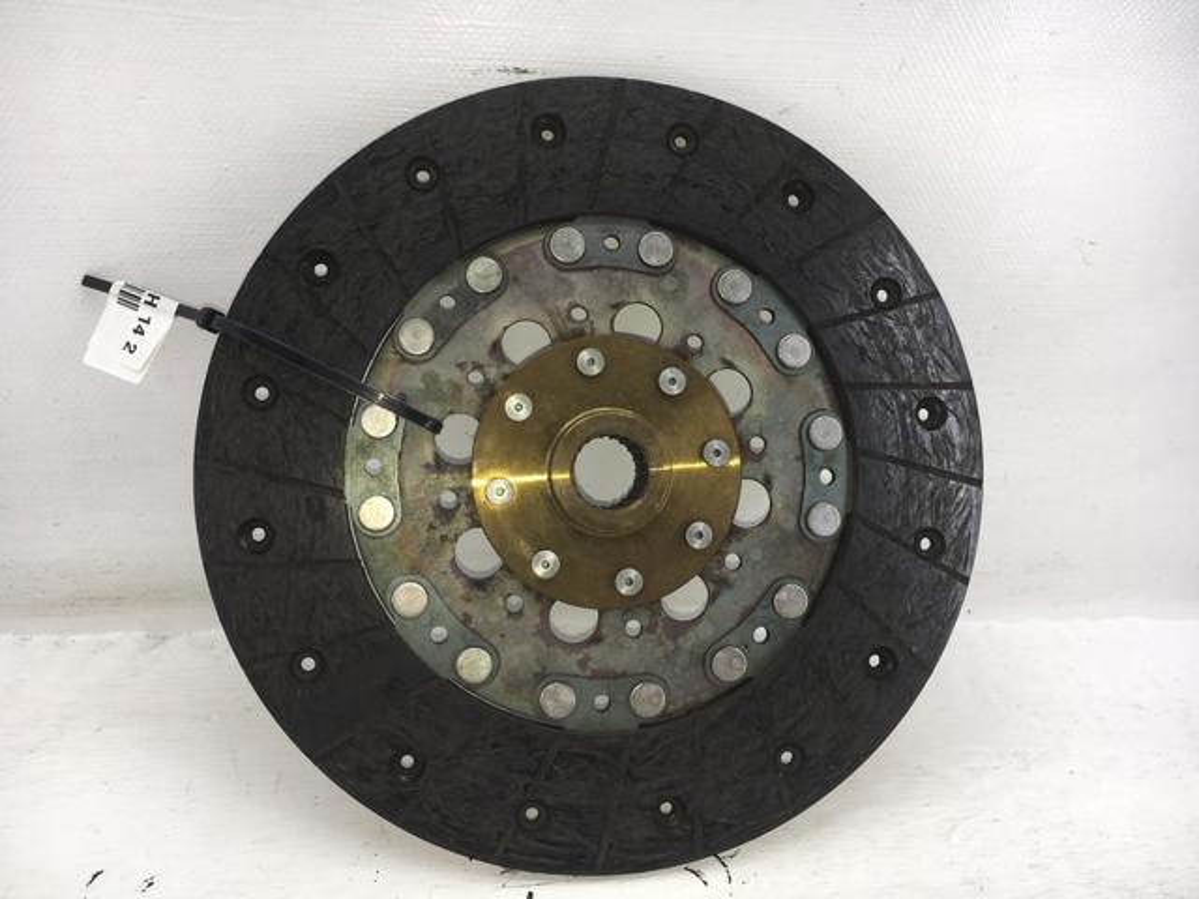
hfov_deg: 61.7
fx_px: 1004
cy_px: 450
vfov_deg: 48.2
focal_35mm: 29
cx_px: 600
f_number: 2.2
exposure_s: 1/188
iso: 25
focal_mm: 4.15
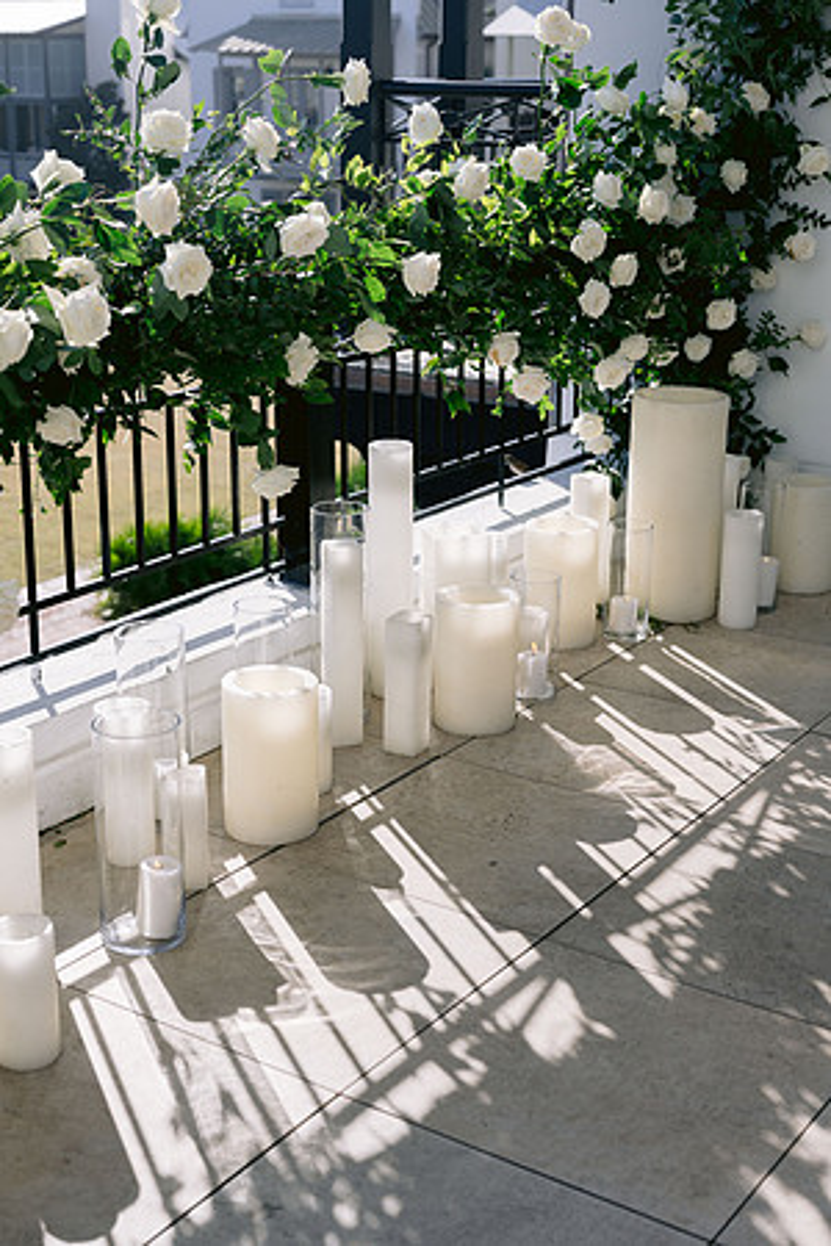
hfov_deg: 27.0
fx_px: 1731
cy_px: 623
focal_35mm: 50
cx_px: 416
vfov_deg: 39.6
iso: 200
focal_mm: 50
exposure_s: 1/1600
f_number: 4
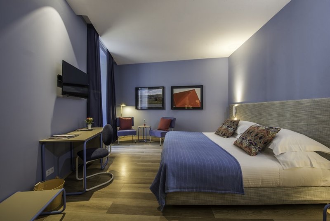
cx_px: 165
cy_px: 110
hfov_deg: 104.2
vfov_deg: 81.3
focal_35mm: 14
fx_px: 128
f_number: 22
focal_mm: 14
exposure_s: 3.6
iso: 100
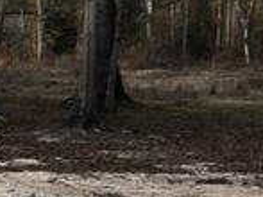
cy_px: 68
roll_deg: -0.6
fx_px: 957
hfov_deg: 14.4
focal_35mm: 126
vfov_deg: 11.7
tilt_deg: -6.2
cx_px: -152
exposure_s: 1/120
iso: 32
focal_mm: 4.15
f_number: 2.2
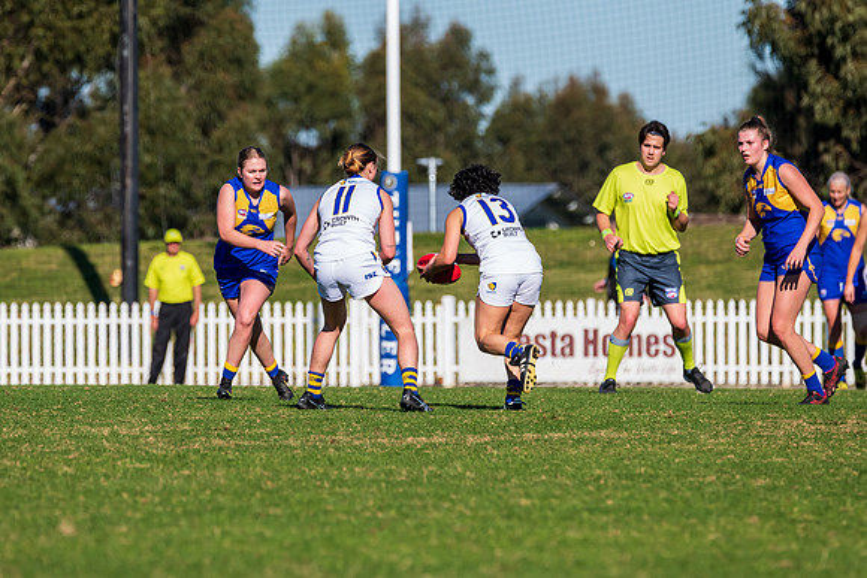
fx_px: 12626
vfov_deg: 2.6
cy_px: 257
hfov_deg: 3.9
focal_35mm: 524
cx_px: 386
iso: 800
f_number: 10
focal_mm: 450
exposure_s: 1/2000
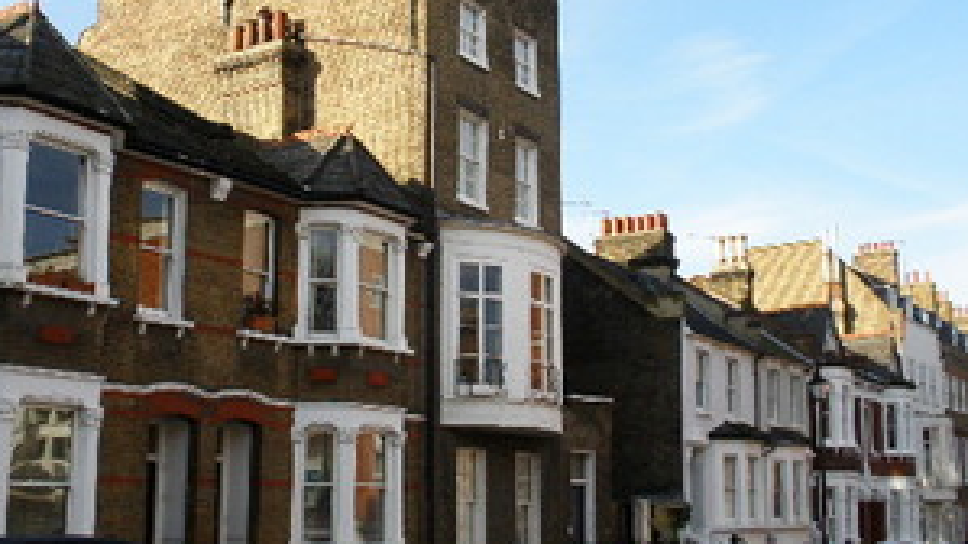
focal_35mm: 54
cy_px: 275
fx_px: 1386
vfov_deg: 22.2
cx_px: 518
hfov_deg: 38.5
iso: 64
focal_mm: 6.6
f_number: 3.5
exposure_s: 1/400
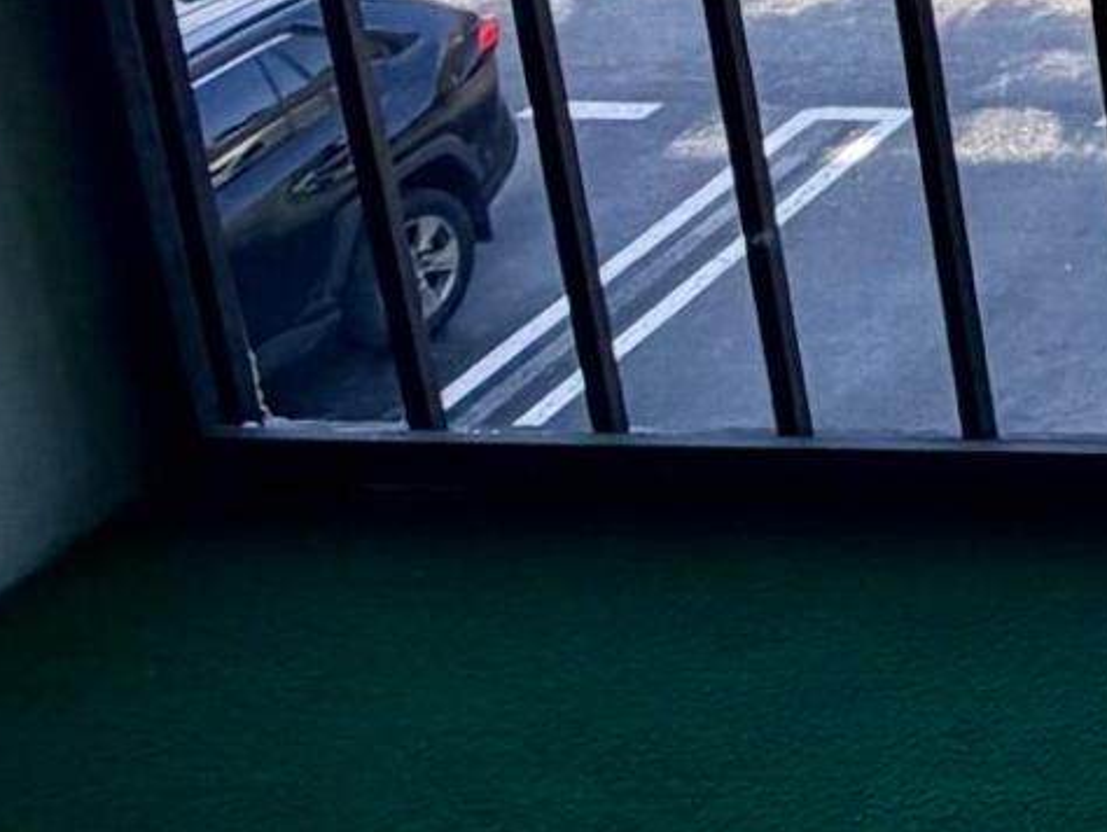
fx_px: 2720
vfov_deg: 15.3
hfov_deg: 15.8
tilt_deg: -14.5
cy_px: -601
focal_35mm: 85
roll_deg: +1.2
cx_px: 2429
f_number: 2.2
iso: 50
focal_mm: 2.22
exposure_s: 1/502
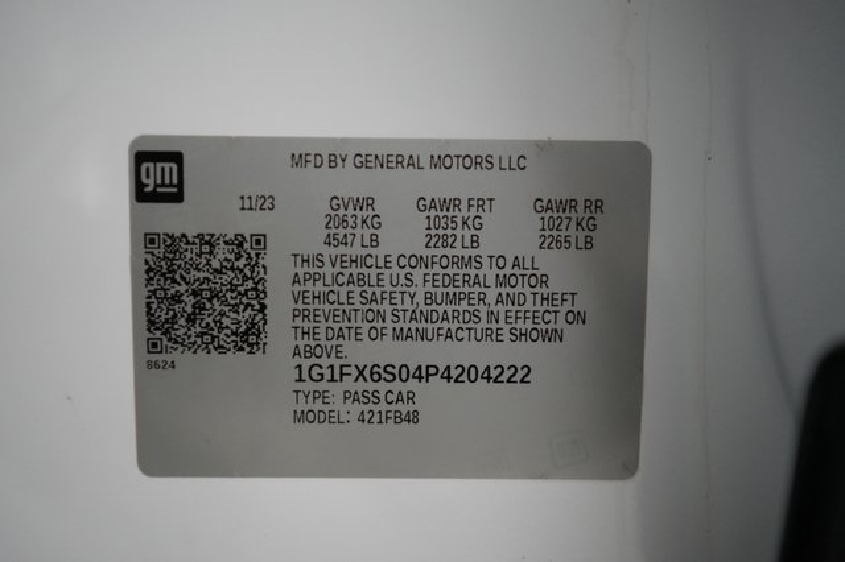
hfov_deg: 65.5
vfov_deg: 46.4
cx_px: 422
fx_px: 657
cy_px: 281
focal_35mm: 28
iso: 5000
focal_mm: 28
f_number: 2.8
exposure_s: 1/160
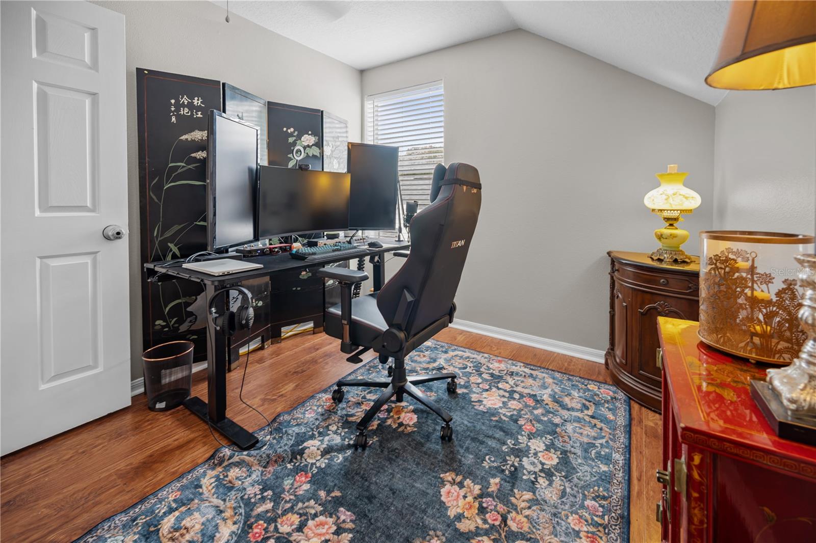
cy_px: 272
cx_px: 408
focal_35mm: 14
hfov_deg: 104.3
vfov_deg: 81.2
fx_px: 317
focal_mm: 14
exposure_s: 1/2.5
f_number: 4
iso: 100
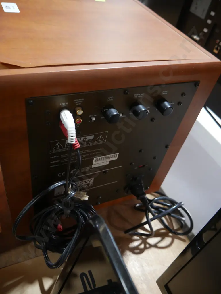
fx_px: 238
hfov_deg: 49.8
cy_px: 147
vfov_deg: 63.4
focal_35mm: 28
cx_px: 110
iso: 500
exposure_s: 1/60
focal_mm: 14
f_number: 3.5
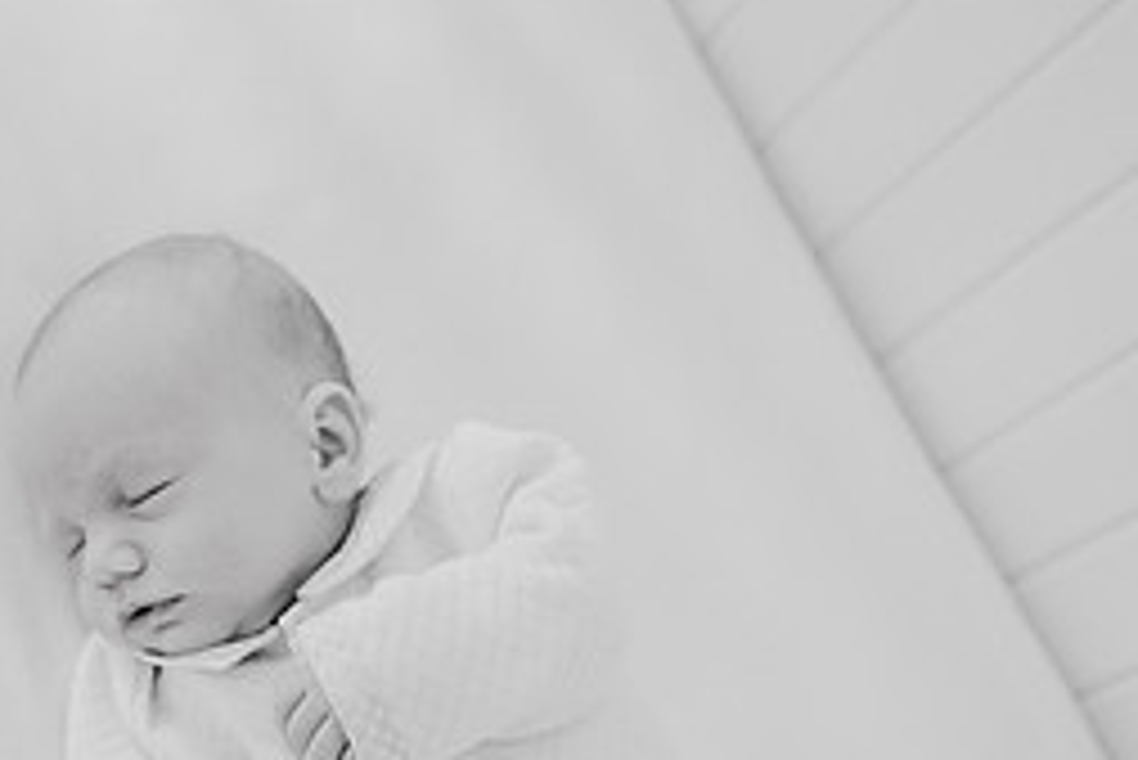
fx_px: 1740
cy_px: 515
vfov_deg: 24.5
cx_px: 355
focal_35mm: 55
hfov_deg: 35.8
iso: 640
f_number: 2.2
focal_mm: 24
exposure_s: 1/160
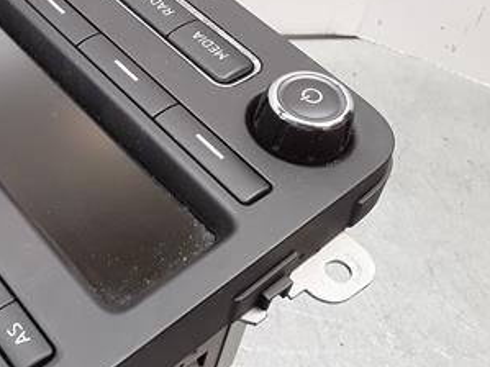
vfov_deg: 24.3
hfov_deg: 29.9
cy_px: 136
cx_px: -5
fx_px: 849
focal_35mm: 60
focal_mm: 2.91
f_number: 1.9
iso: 64
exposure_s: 1/50
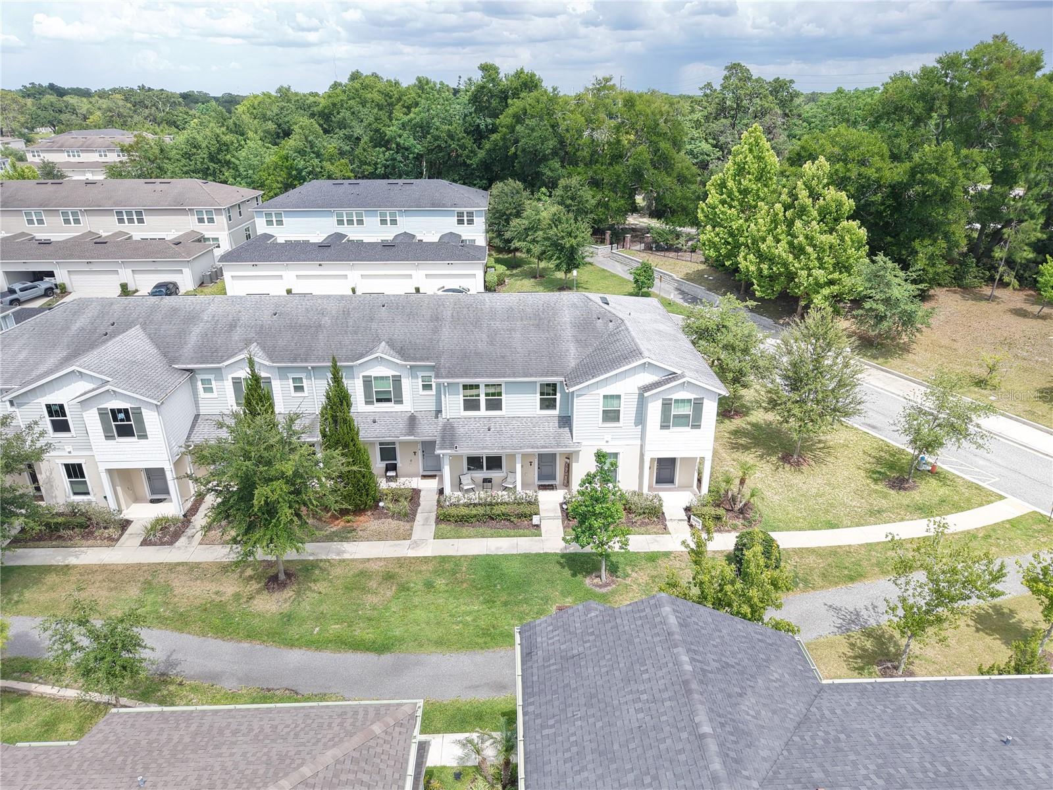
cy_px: 395
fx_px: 730
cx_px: 526
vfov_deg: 56.8
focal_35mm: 24
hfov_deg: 71.6
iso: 140
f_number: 1.8
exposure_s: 1/1250
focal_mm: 8.67
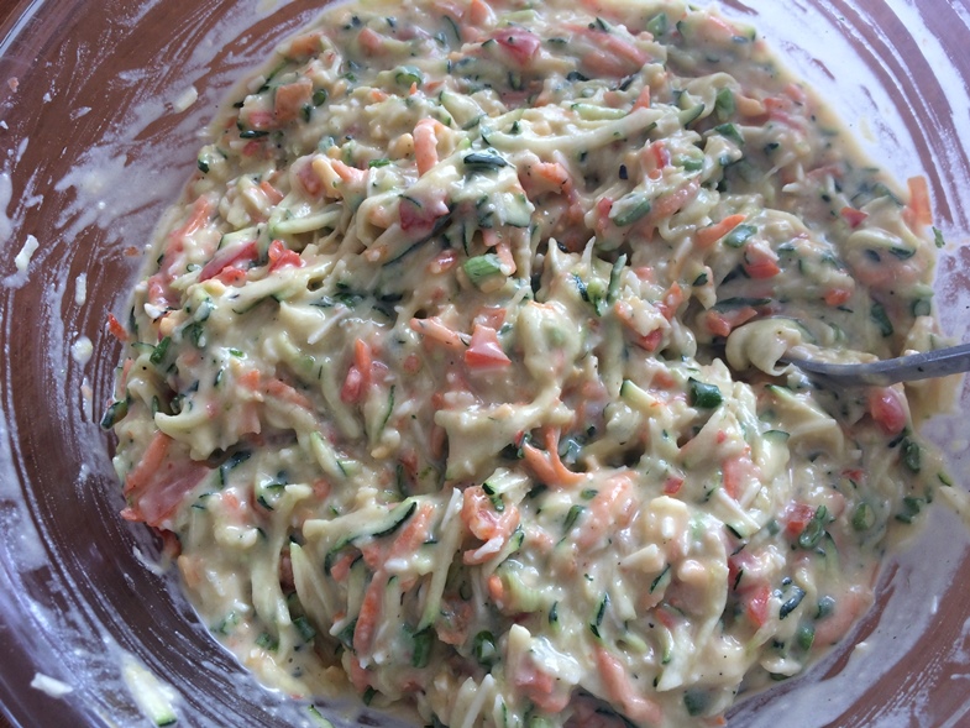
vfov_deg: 48.2
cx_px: 485
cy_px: 364
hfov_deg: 61.7
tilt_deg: -70.7
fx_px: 813
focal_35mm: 29
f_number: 2.2
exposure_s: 1/60
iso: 40
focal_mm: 4.15
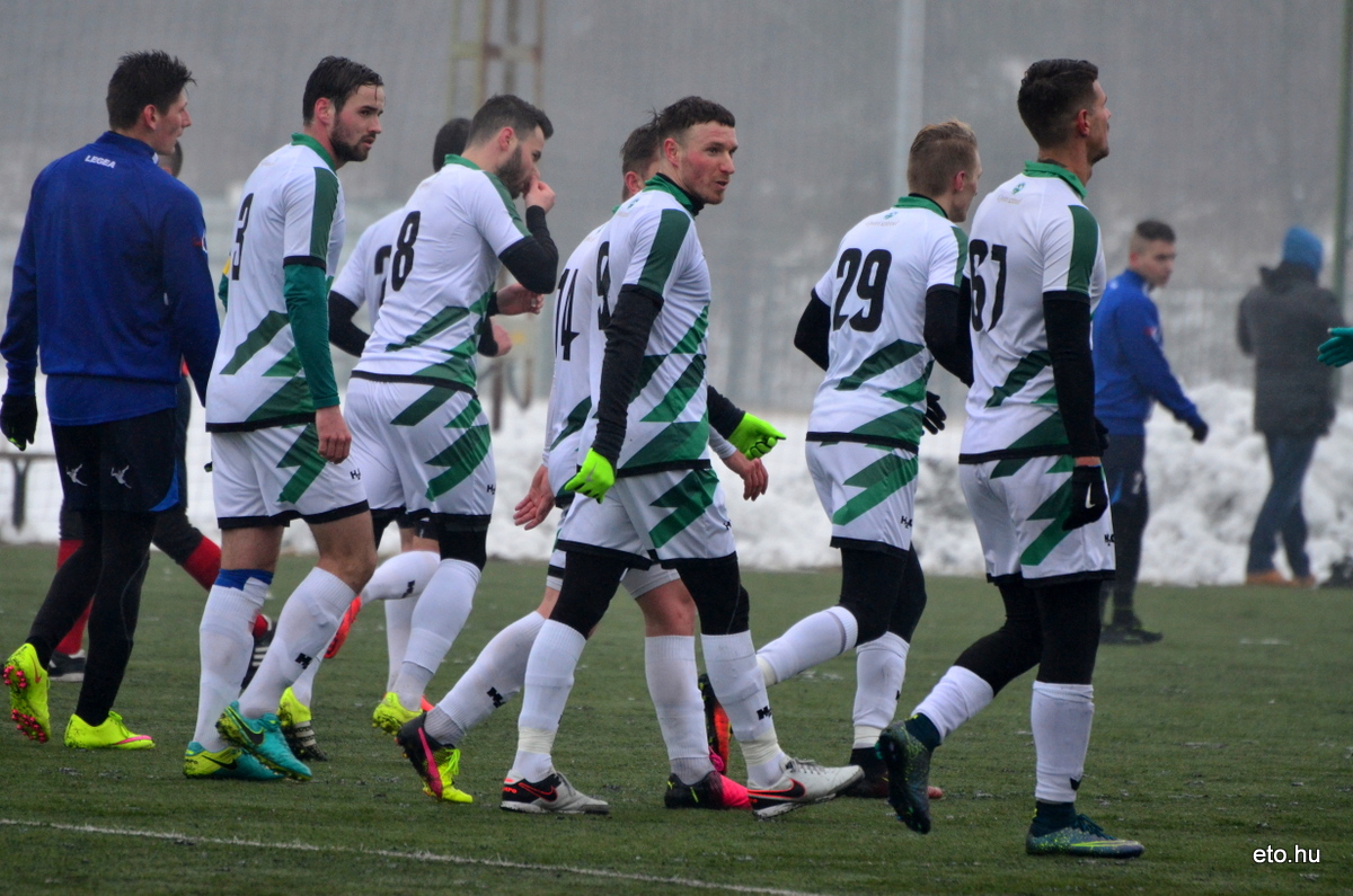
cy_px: 448
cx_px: 676
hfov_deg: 4.6
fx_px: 16879
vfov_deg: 3.0
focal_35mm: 450
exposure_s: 1/800
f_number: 5.6
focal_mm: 300
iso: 1250
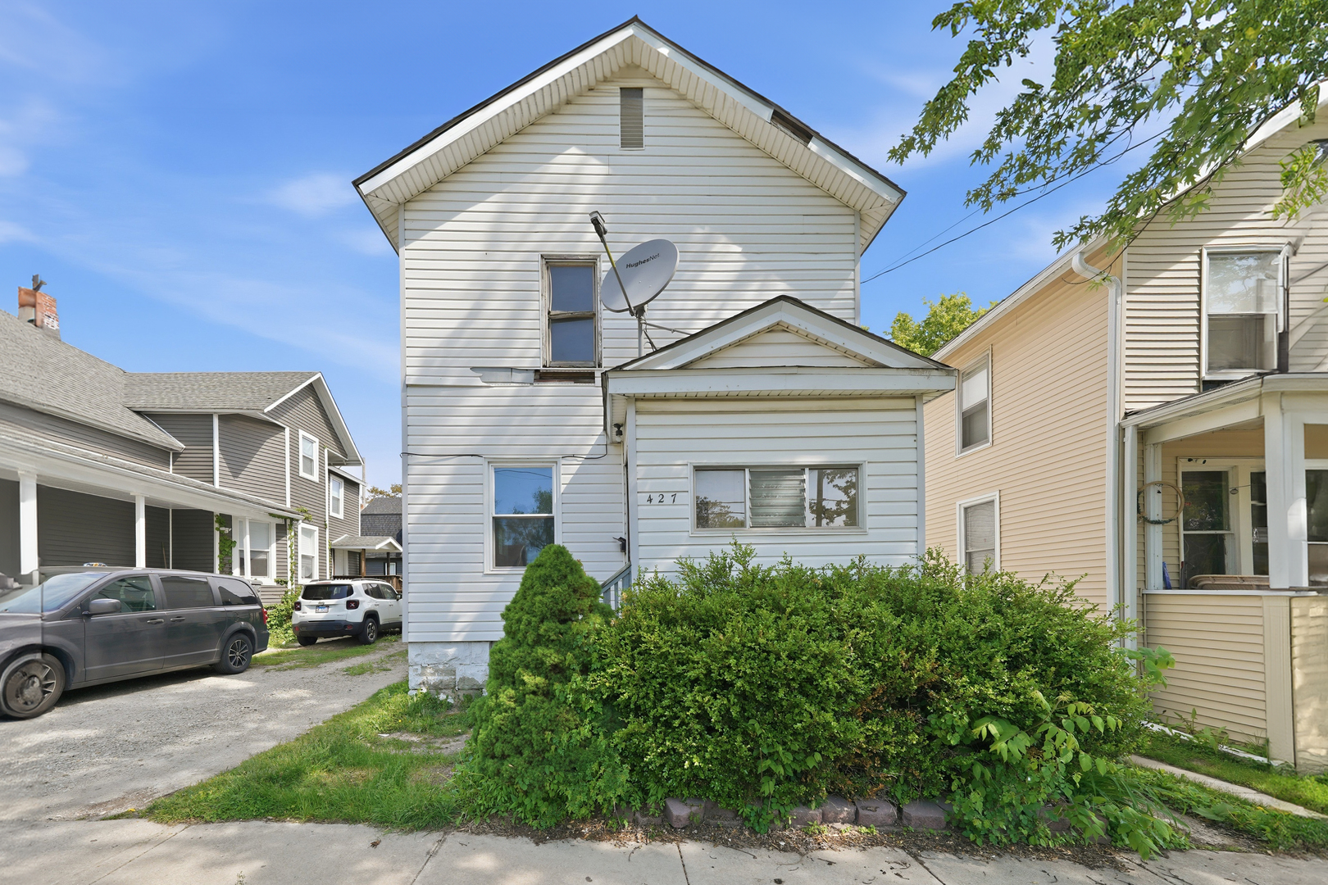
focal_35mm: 13
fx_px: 480
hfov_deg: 108.3
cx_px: 664
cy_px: 442
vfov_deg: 85.4
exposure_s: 1/250
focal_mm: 13
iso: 100
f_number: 4.5
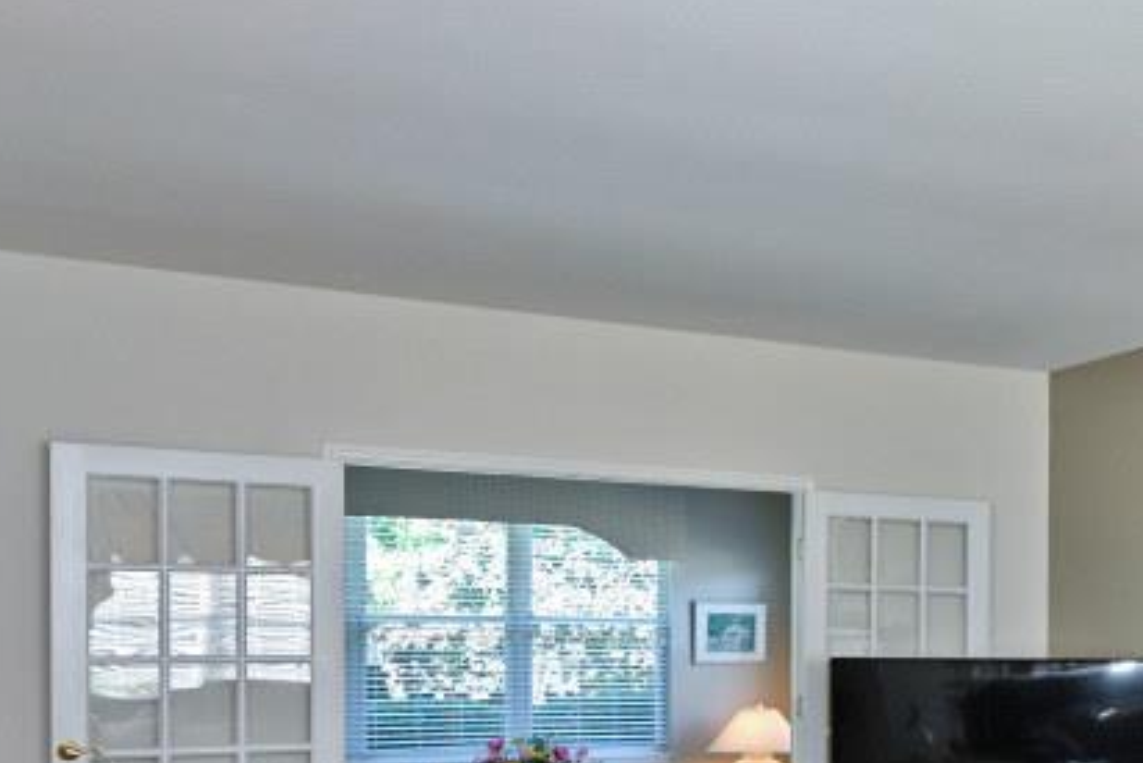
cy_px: 660
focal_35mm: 51
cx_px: 1370
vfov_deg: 25.8
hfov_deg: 32.2
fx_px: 1620
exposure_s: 1/60
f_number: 4
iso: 200
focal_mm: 14
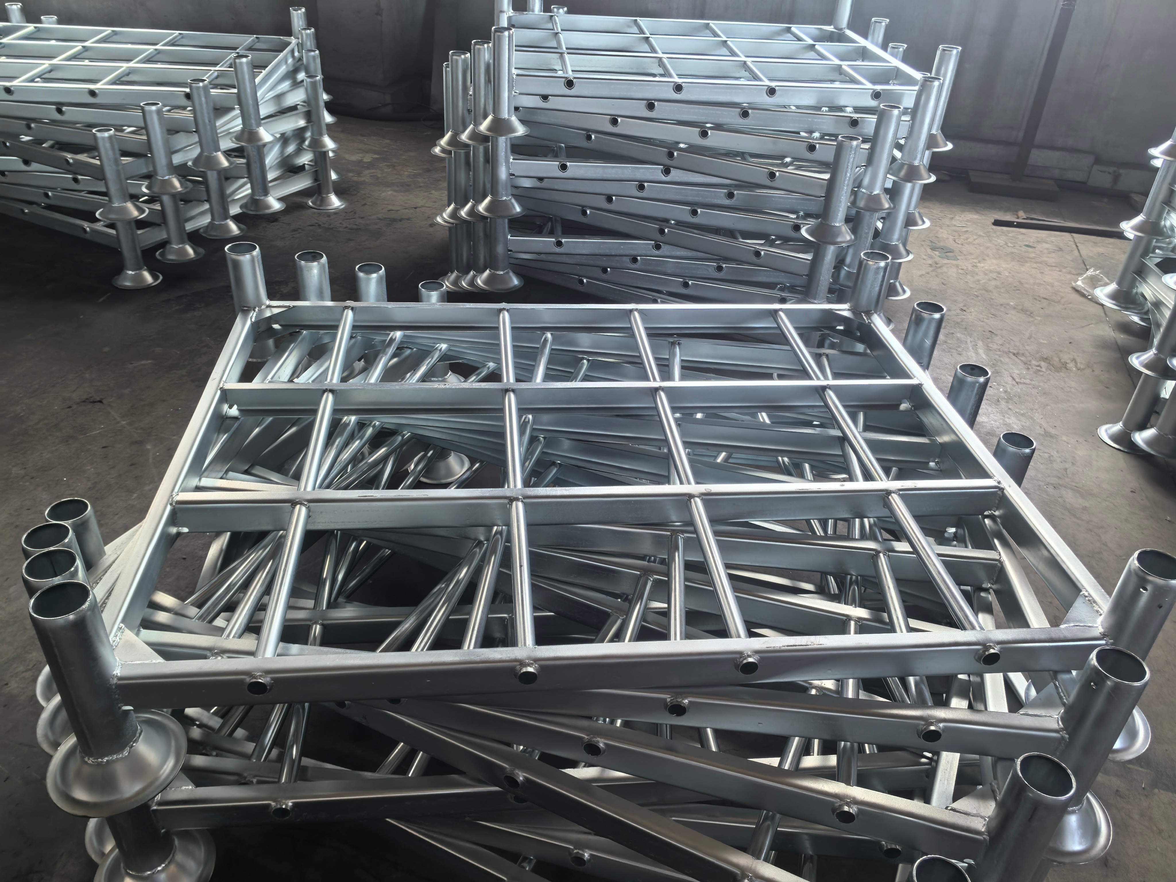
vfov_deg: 51.4
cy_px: 441
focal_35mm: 27
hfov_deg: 65.3
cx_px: 588
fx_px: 917
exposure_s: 1/100
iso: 64
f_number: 2
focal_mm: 5.75
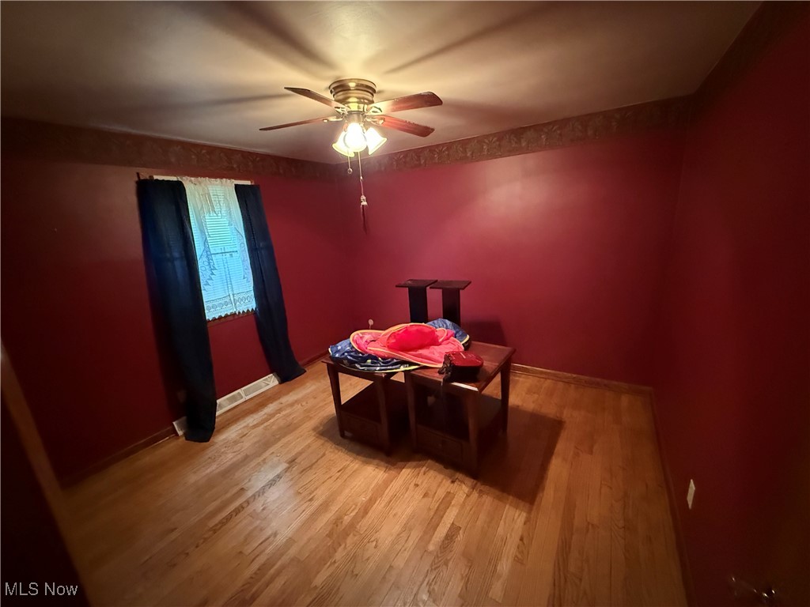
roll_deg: +3.3
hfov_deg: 102.1
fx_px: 328
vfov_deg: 85.7
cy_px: 304
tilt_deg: -12.7
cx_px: 405
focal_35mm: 14
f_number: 2.2
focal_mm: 2.22
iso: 1600
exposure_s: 1/30
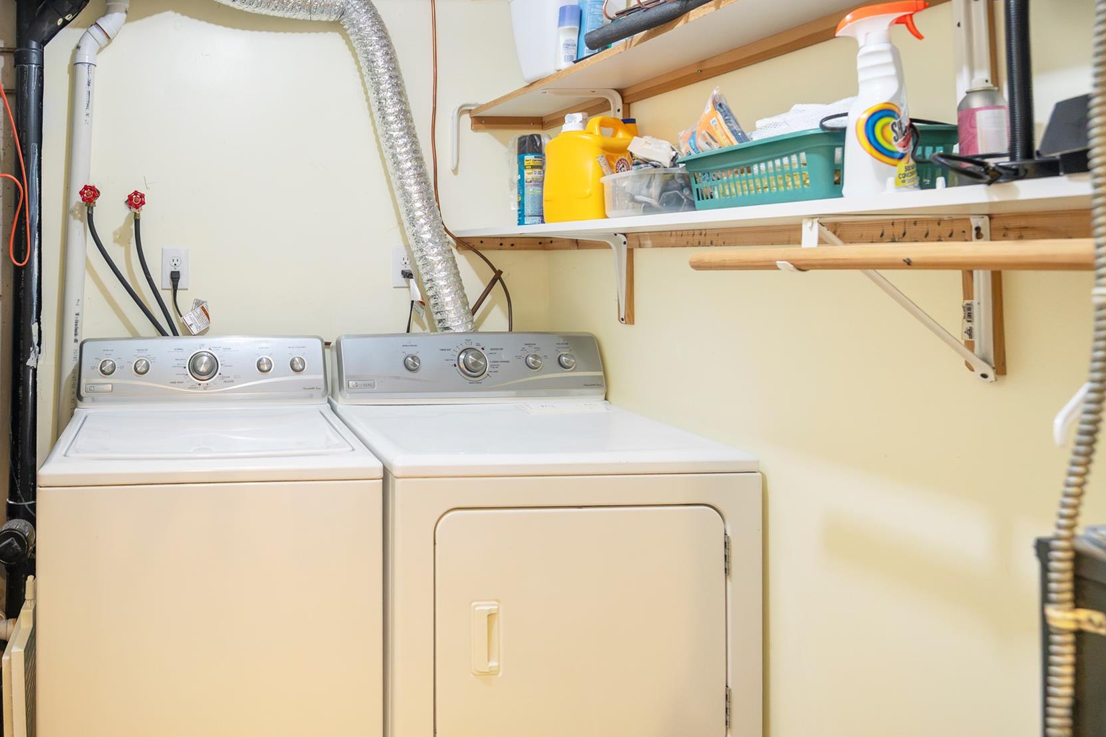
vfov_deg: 59.4
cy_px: 336
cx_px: 432
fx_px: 645
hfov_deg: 80.1
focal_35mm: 21
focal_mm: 17
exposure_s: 1/125
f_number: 4
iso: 2200
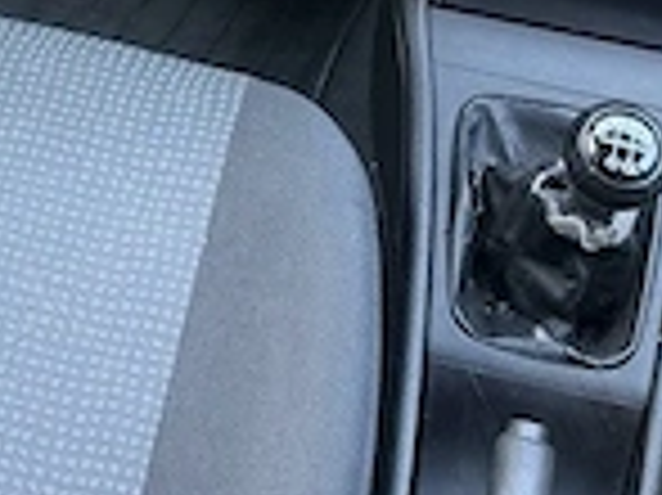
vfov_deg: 13.9
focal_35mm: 98
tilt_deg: -34.8
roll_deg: +0.8
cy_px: -302
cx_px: 108
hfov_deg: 19.8
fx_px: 1873
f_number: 1.78
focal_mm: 6.76
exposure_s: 1/101
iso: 200
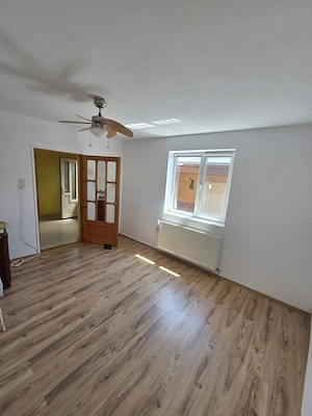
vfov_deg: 106.2
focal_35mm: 13
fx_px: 156
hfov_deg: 89.9
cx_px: 156
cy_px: 208
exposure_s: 1/100
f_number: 2.2
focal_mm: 2.2
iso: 50
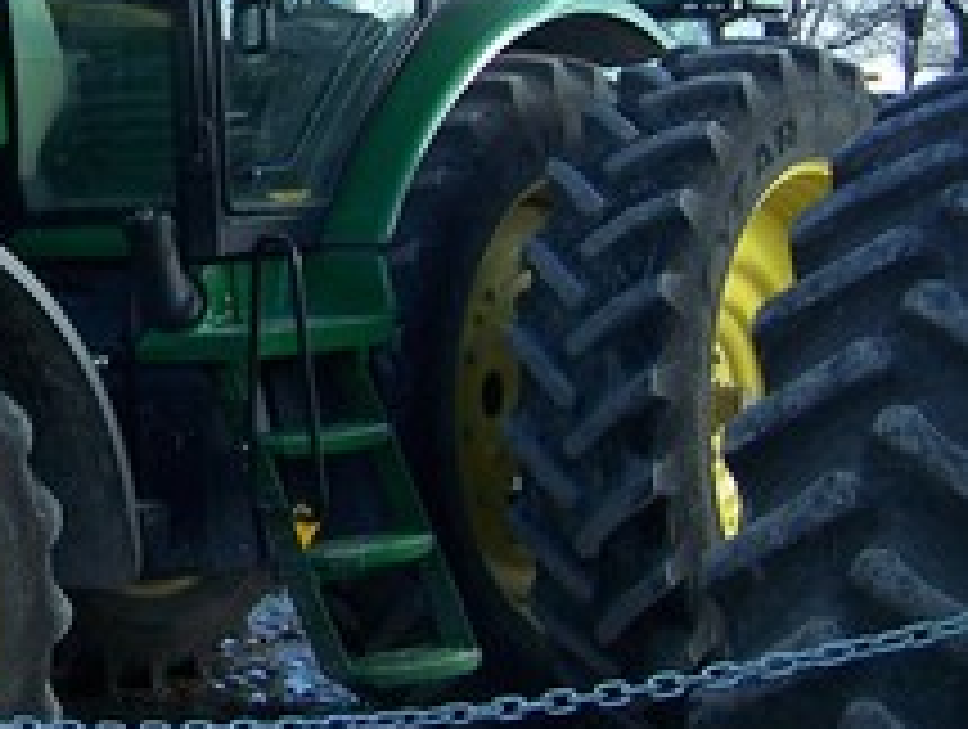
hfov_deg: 19.6
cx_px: -63
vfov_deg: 15.3
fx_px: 2689
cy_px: 58
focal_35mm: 96
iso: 80
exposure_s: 1/350
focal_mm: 6.3
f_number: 2.8
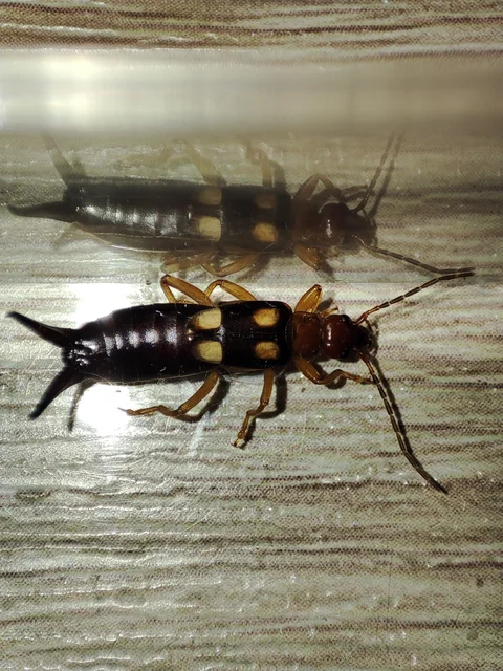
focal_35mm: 23
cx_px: 252
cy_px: 336
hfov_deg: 58.9
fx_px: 446
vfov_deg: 73.9
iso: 50
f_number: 2.4
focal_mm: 4.03
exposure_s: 1/93
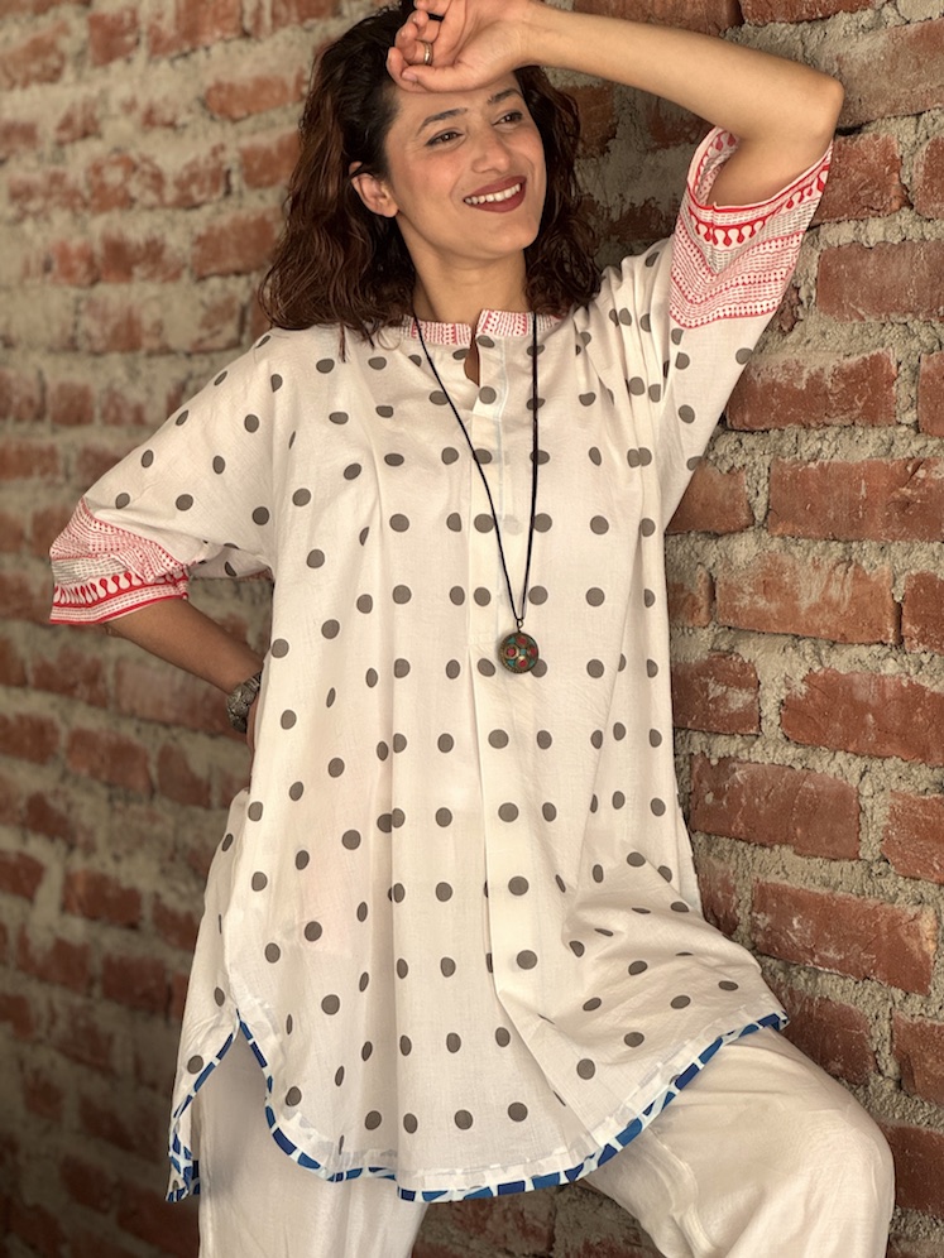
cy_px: 629
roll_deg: -2.1
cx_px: 472
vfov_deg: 25.3
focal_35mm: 77
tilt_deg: -2.0
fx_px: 2800
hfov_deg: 19.1
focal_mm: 9
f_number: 2.8
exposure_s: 1/99
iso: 100
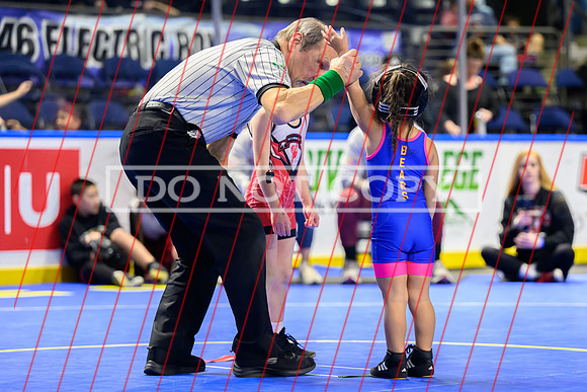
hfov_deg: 14.3
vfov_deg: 9.6
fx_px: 2344
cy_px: 177
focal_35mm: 144
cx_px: 362
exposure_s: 1/800
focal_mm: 110
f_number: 2.8
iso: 5000
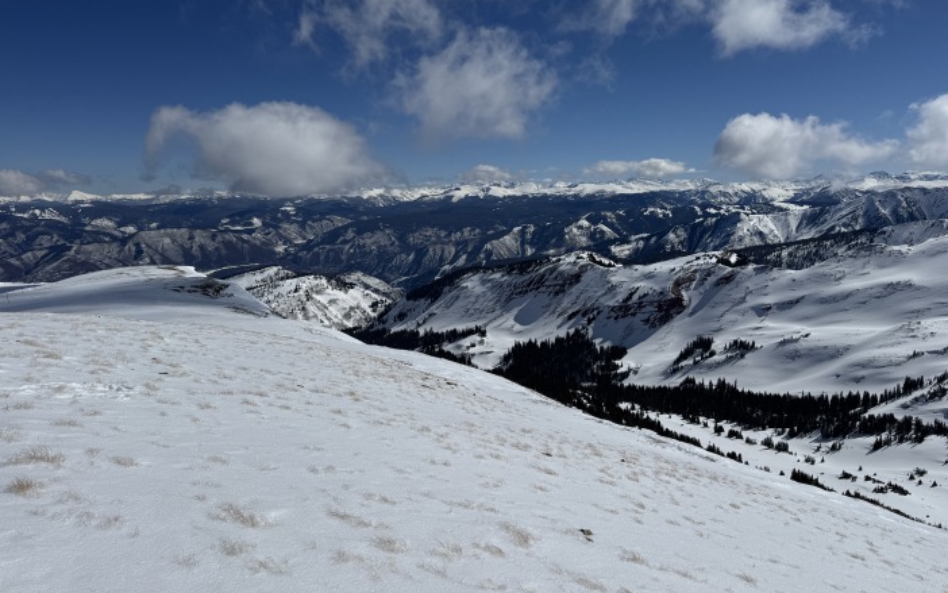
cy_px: 293
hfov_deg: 64.5
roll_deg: +1.2
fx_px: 749
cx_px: 510
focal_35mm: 29
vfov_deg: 43.2
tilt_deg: -8.7
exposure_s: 1/28571
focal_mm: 6.76
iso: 80
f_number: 1.78
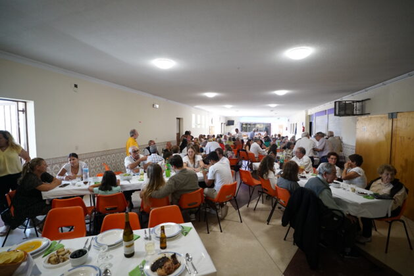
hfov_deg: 96.7
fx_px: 184
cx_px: 207
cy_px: 138
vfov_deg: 73.8
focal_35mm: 16
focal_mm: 16
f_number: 2.8
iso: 2500
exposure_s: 1/200
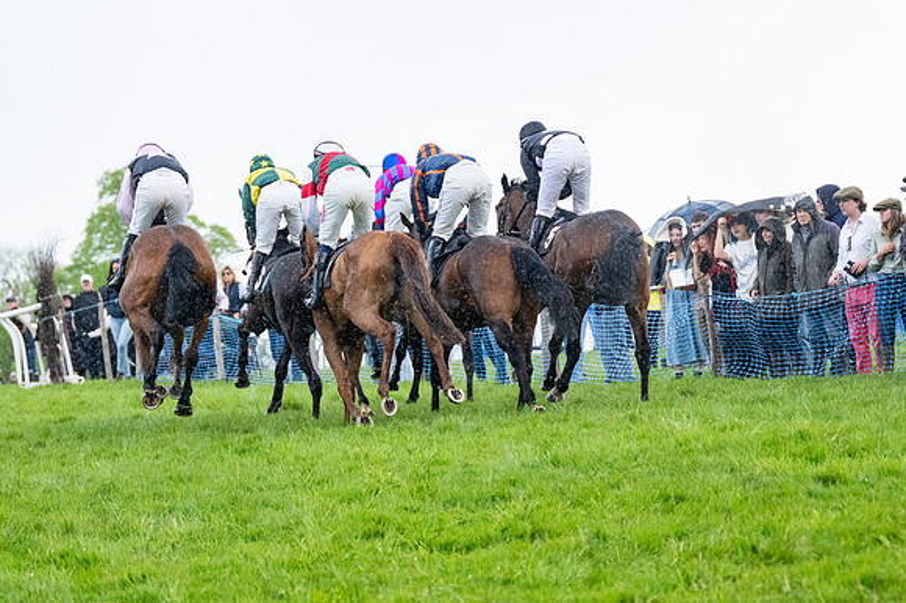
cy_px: 302
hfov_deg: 13.7
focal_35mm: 150
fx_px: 3773
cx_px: 453
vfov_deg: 9.1
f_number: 4
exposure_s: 1/1600
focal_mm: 100
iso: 2000
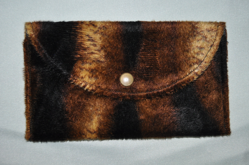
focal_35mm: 46
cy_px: 82
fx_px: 321
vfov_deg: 28.9
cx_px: 124
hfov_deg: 42.4
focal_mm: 31
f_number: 4.2
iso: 800
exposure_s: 1/60
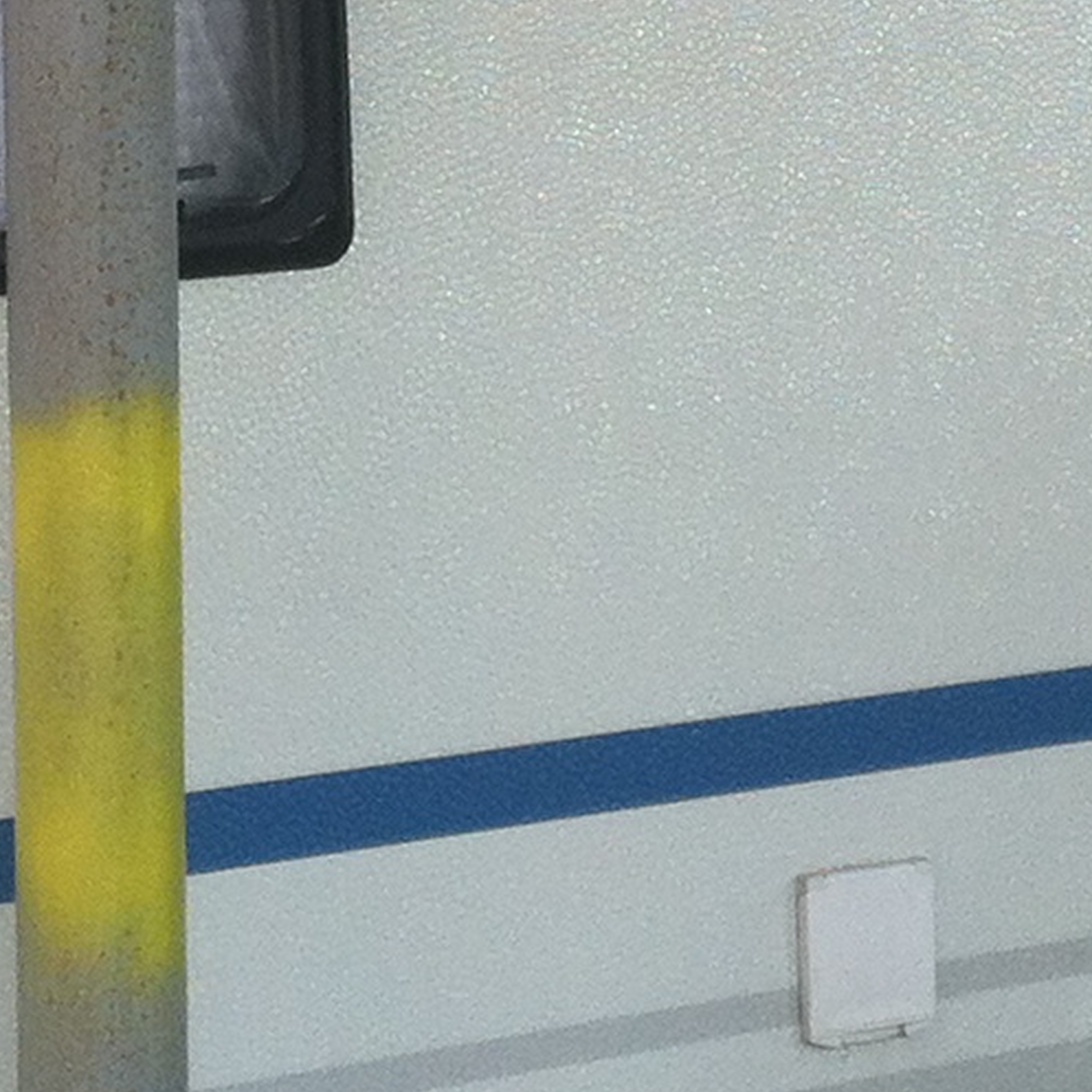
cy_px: 191
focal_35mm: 161
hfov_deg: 10.8
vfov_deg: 10.8
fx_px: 5746
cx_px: 363
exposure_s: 1/120
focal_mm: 3.85
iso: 80
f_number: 2.8
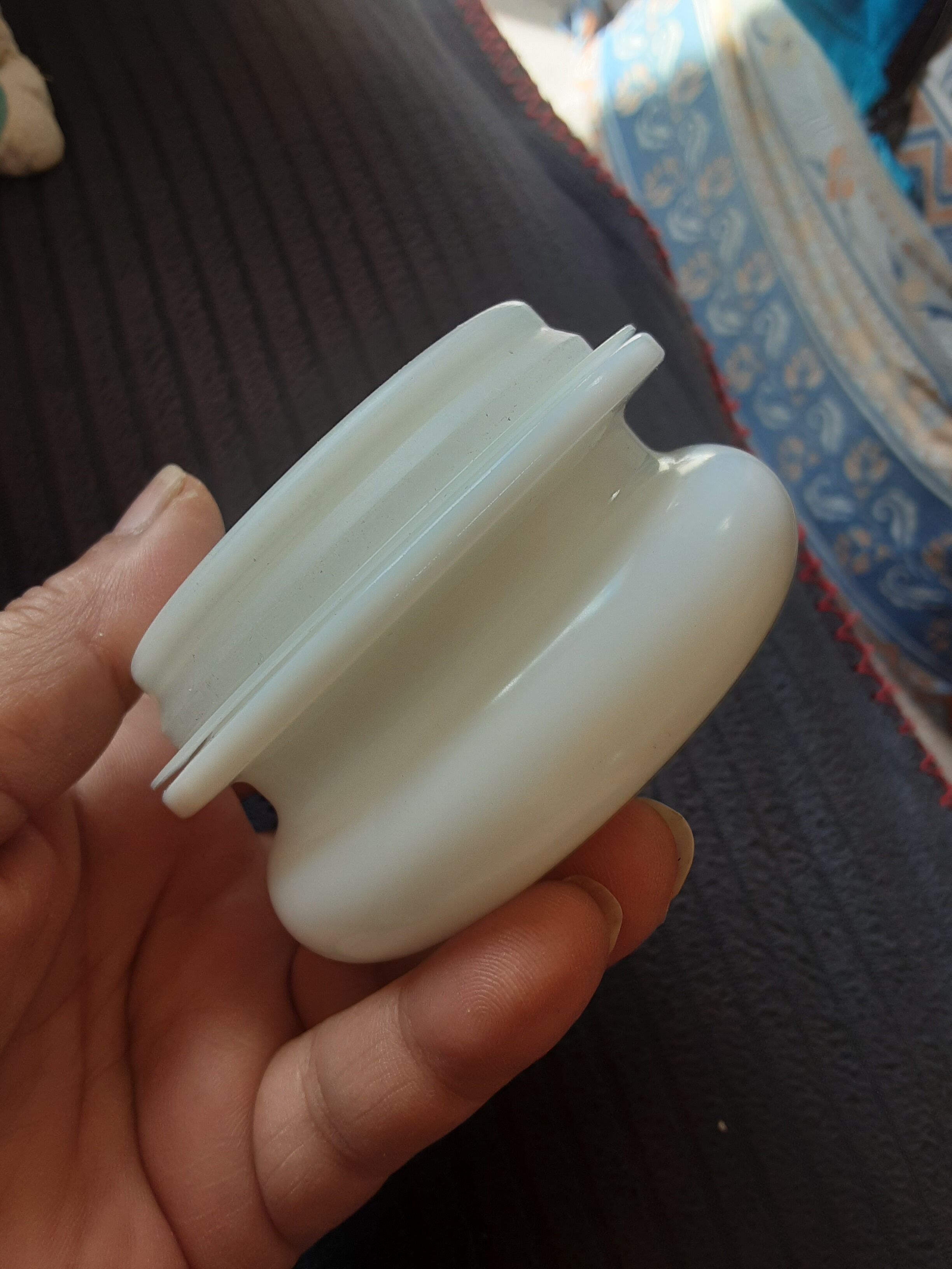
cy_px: 634
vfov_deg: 63.4
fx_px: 1027
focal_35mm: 28
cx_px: 476
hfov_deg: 49.7
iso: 40
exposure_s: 1/141
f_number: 1.9
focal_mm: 2.9
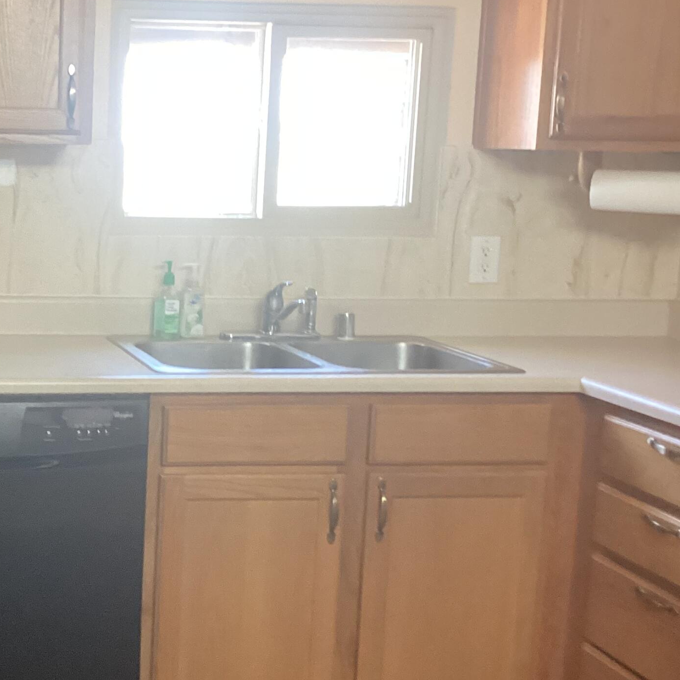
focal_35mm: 59
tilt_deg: -9.1
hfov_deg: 27.5
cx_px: 15
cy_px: 331
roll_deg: -1.2
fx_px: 1311
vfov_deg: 29.1
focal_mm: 3.3
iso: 200
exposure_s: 1/60
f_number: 2.4
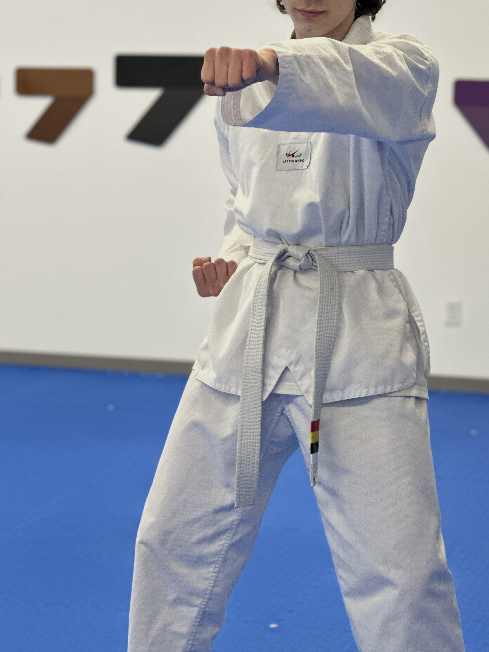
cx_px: 257
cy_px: 246
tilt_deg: -2.8
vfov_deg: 19.4
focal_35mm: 101
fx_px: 1903
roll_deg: -1.6
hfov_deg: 14.6
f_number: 2.8
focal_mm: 9
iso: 250
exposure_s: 1/75
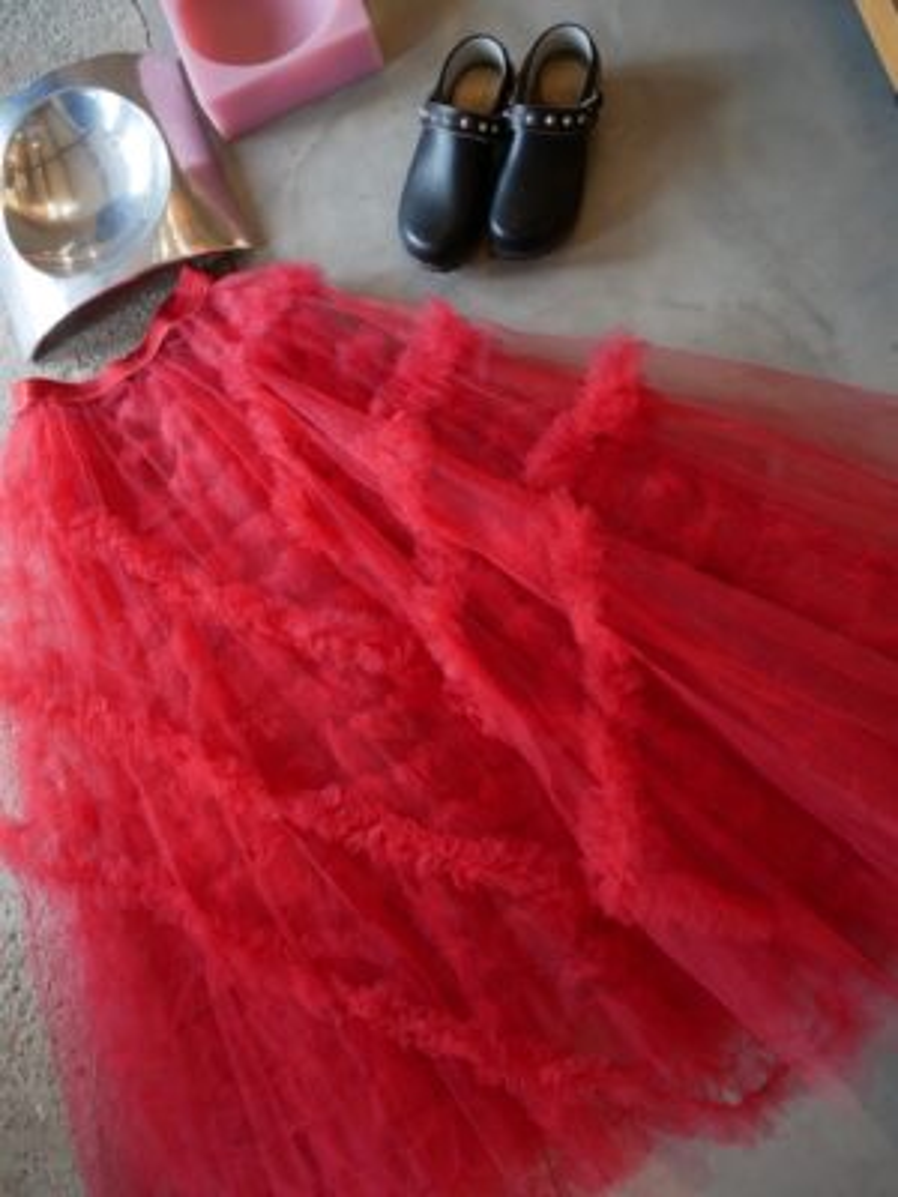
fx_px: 830
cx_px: 449
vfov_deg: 71.6
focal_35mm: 24
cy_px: 598
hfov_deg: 56.8
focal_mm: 12
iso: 640
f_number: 3.5
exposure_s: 1/60
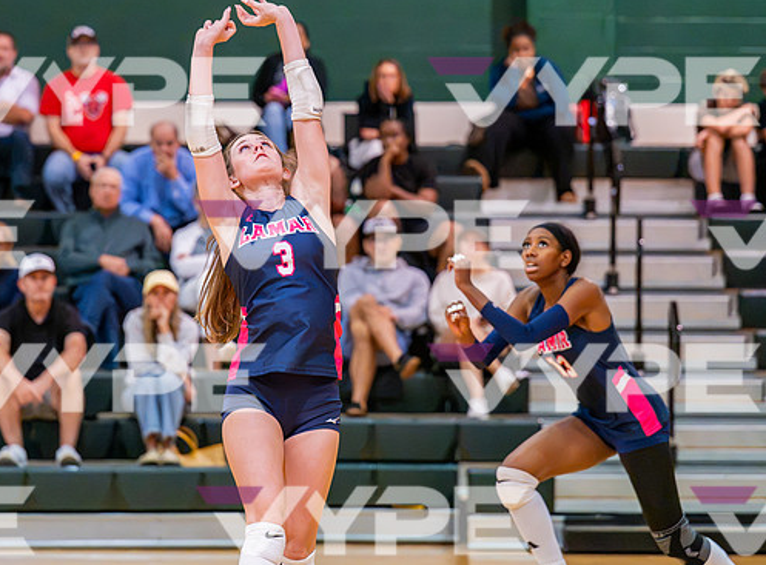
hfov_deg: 11.5
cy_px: 212
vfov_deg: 8.5
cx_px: 290
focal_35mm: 172
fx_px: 3785
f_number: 2.8
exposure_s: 1/800
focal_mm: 115
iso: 11400
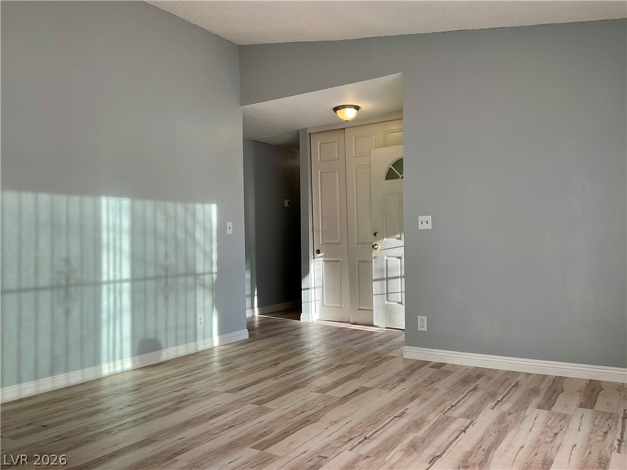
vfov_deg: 48.2
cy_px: 235
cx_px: 314
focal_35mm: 29
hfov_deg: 61.7
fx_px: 525
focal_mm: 3
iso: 25
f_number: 1.8
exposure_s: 1/120
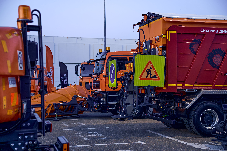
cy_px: 76
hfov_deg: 34.5
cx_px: 114
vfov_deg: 23.4
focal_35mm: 58
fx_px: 366
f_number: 4
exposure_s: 1/400
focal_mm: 58
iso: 2500
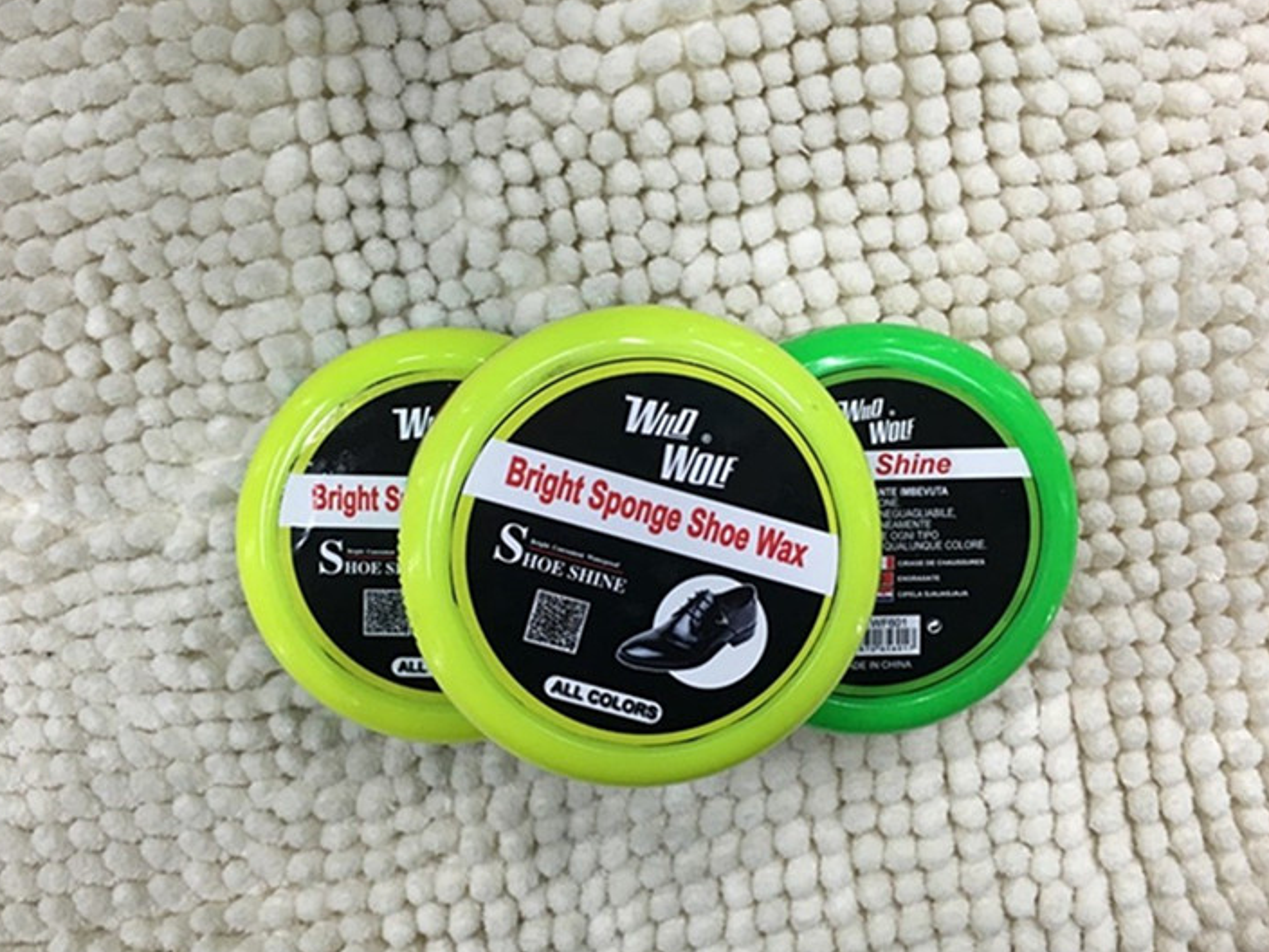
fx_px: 1283
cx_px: 555
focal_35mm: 35
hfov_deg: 52.5
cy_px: 524
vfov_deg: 40.7
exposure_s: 1/33
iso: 80
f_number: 2.2
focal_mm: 4.15
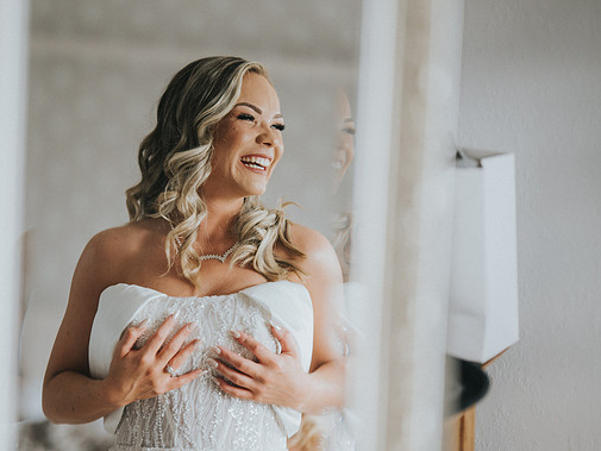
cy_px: 249
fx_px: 1962
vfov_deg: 13.1
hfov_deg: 17.4
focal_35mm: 113
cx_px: 188
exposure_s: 1/500
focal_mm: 85
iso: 640
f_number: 1.2
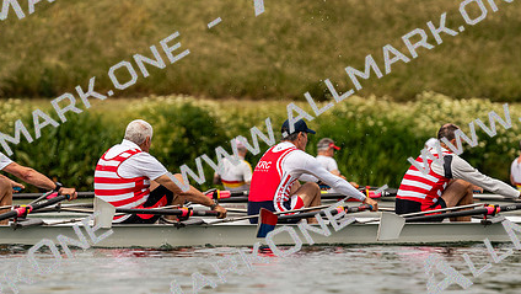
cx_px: 318
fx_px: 7740
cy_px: 196
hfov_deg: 3.9
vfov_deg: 2.2
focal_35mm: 560
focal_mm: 391
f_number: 6.3
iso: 160
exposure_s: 1/2000
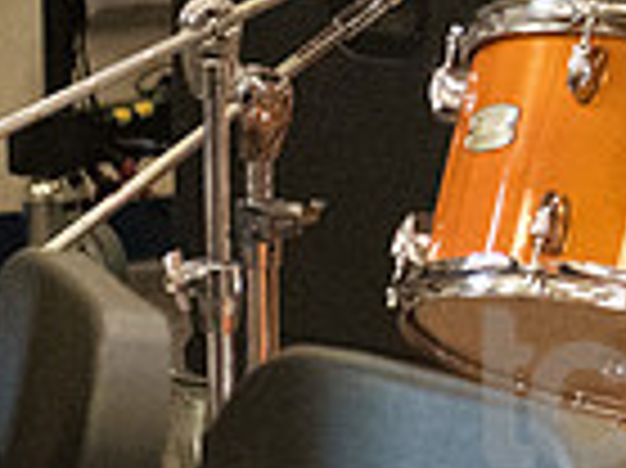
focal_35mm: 422
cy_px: -162
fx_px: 7625
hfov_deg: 4.6
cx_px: 1257
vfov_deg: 3.5
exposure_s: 1/400
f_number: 5.6
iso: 10000
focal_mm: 70
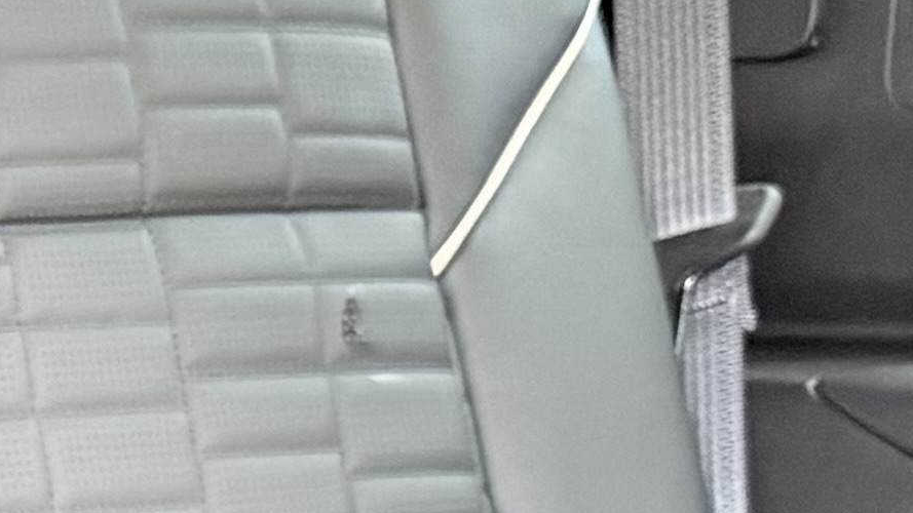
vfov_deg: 6.9
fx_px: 4067
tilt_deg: -7.5
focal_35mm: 168
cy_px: 1138
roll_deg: +4.6
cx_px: -1131
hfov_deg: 11.1
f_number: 1.78
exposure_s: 1/48
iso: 320
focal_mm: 6.76
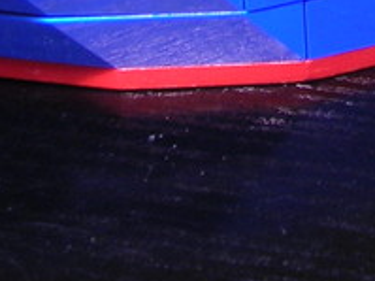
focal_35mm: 154
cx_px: 513
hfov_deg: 12.4
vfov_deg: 9.0
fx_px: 1667
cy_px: -305
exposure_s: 1/5.1
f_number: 2.9
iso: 50
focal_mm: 5.7
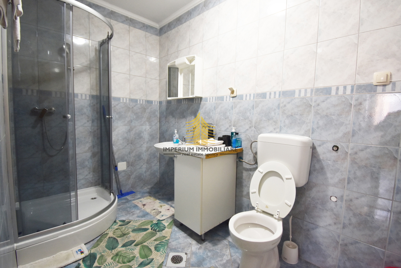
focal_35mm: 15
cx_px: 200
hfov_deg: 100.4
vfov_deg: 77.3
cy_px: 134
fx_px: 167
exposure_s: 1/15
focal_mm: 10
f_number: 4.5
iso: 720
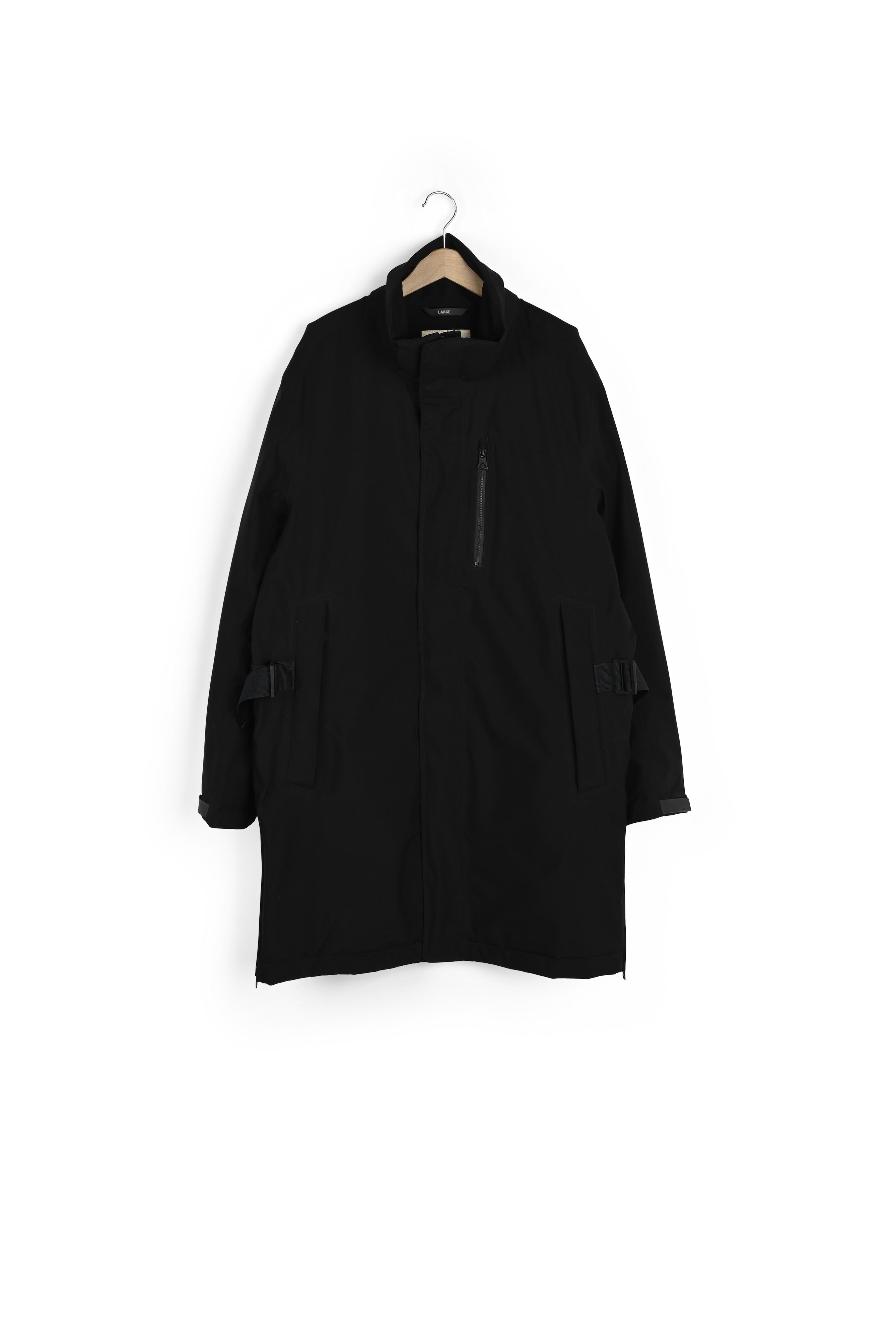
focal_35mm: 45
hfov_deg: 29.9
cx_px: 446
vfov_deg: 43.6
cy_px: 670
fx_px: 1675
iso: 100
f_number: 11
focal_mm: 45
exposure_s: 1/125
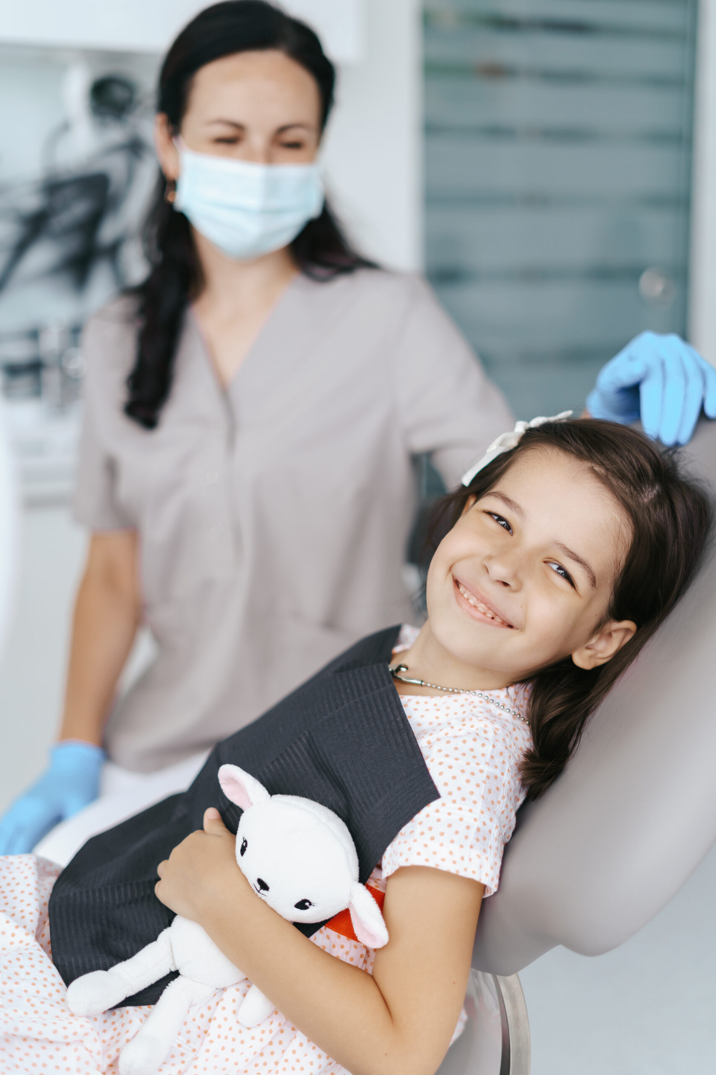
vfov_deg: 39.6
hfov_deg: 27.0
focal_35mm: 50
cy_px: 538
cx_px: 358
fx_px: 1491
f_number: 2
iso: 200
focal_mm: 50
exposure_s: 1/400
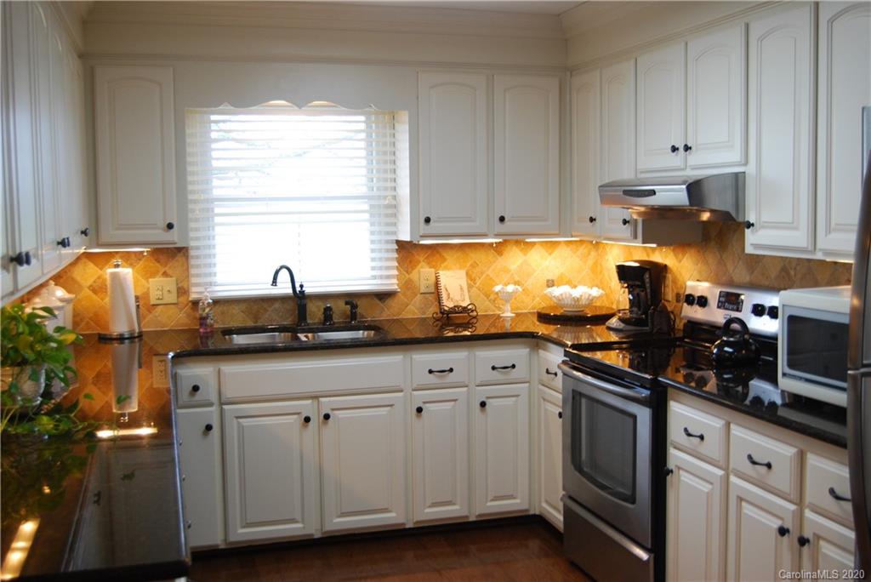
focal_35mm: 39
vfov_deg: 34.3
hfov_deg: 49.5
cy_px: 291
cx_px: 436
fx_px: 944
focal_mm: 26
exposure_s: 1/30
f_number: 4
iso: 400
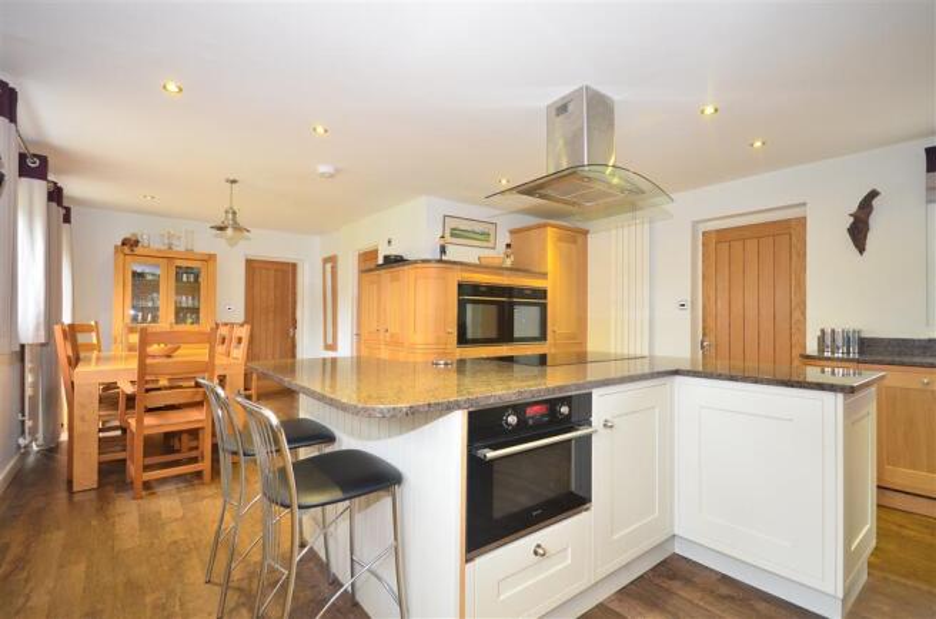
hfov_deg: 90.1
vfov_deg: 67.1
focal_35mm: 18
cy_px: 310
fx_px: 467
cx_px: 468
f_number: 5.6
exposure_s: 1/6
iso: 640
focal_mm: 12
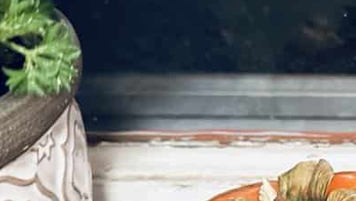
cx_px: 507
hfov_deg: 20.1
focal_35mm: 94
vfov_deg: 12.9
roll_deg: -0.7
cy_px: 146
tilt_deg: -27.9
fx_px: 888
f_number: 1.78
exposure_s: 1/40
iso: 800
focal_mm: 6.86
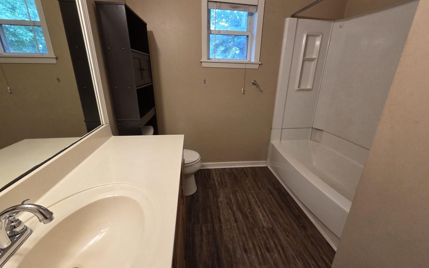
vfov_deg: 78.6
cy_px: 134
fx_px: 164
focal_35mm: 14
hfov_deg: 105.3
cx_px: 214
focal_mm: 2.2
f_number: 2.2
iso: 250
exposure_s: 1/60
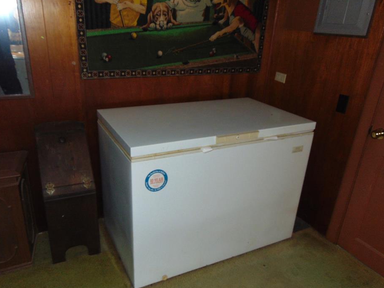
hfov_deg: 63.4
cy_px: 157
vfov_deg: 49.7
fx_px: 311
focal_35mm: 28
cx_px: 183
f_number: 3
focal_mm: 4.5
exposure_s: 1/30
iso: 200
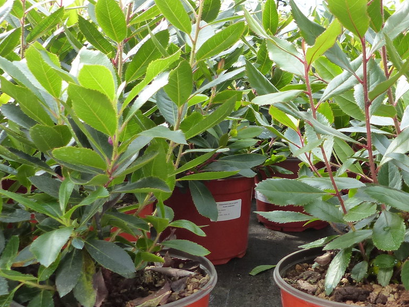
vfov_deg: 28.0
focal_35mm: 52
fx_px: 614
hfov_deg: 36.4
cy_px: 143
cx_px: 276
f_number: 2.8
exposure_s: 1/80
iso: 160
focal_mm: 4.5
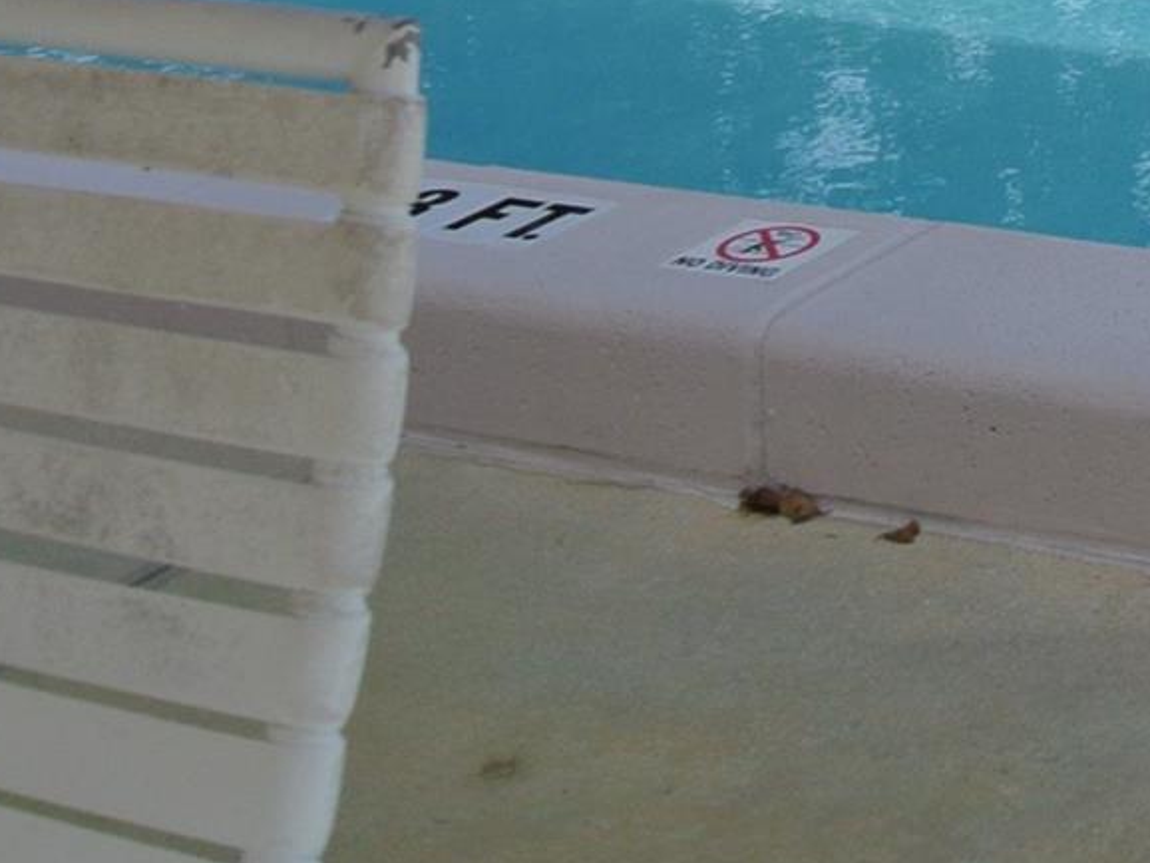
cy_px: -300
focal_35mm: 92
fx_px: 3058
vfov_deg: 15.2
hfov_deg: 18.3
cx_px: 1852
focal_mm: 10
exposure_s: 1/500
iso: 100
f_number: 4.5
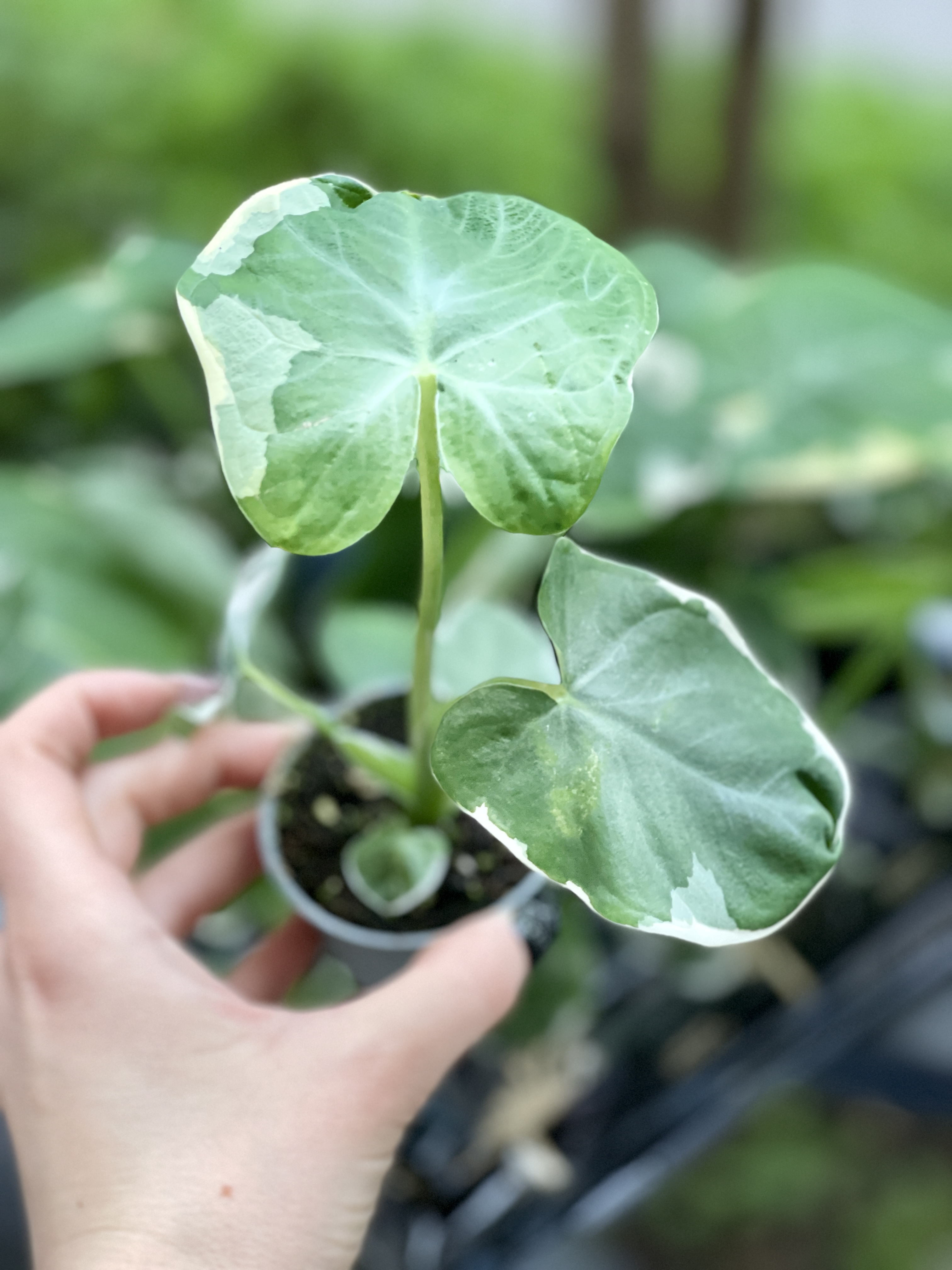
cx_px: 476
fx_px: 2347
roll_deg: +2.4
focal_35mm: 64
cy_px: 635
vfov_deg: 30.3
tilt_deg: -37.2
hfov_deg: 22.9
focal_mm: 7.5
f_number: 2.2
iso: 200
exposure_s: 1/121
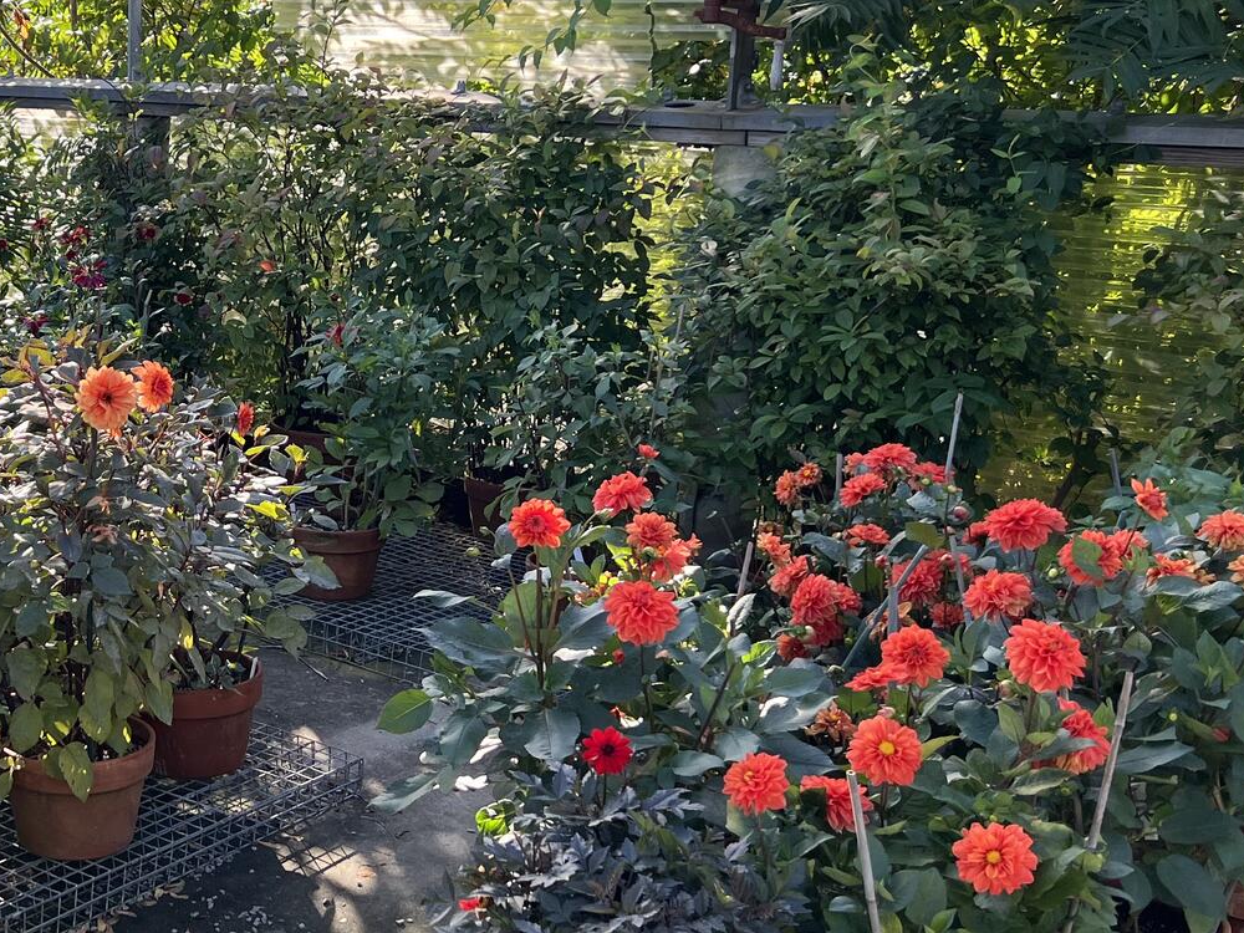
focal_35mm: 52
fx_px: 1869
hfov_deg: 34.2
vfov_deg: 28.0
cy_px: 414
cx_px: 57
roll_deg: -0.2
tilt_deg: -11.5
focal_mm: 5.7
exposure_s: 1/584
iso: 50
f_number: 1.5
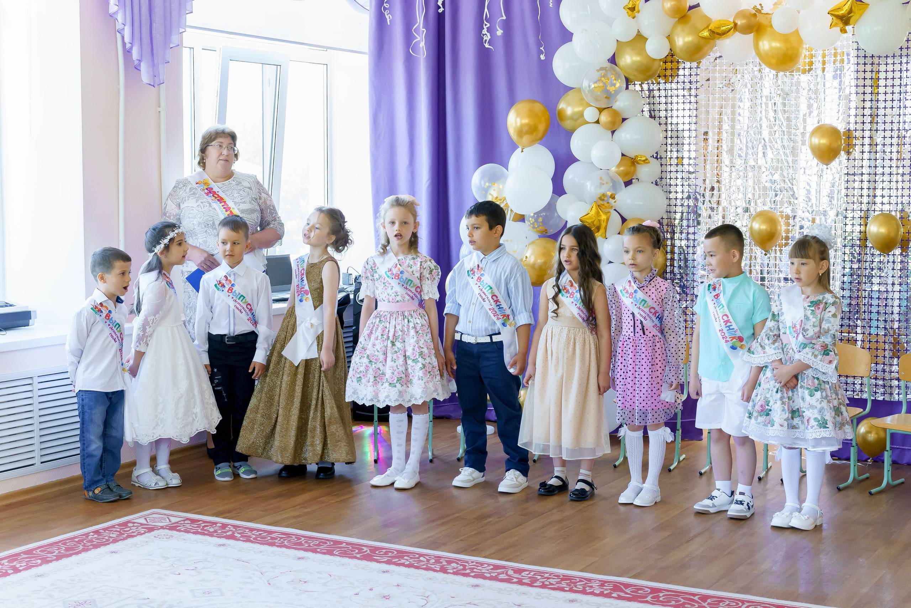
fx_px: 1365
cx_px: 497
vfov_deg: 25.1
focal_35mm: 54
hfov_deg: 36.9
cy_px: 302
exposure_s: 1/160
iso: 2500
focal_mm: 49
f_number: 5
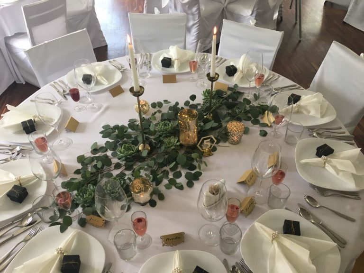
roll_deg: +1.6
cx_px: 182
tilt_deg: -43.1
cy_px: 136
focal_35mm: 29
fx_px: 305
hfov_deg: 61.7
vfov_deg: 48.2
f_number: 2.2
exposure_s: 1/33
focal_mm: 4.15
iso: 32
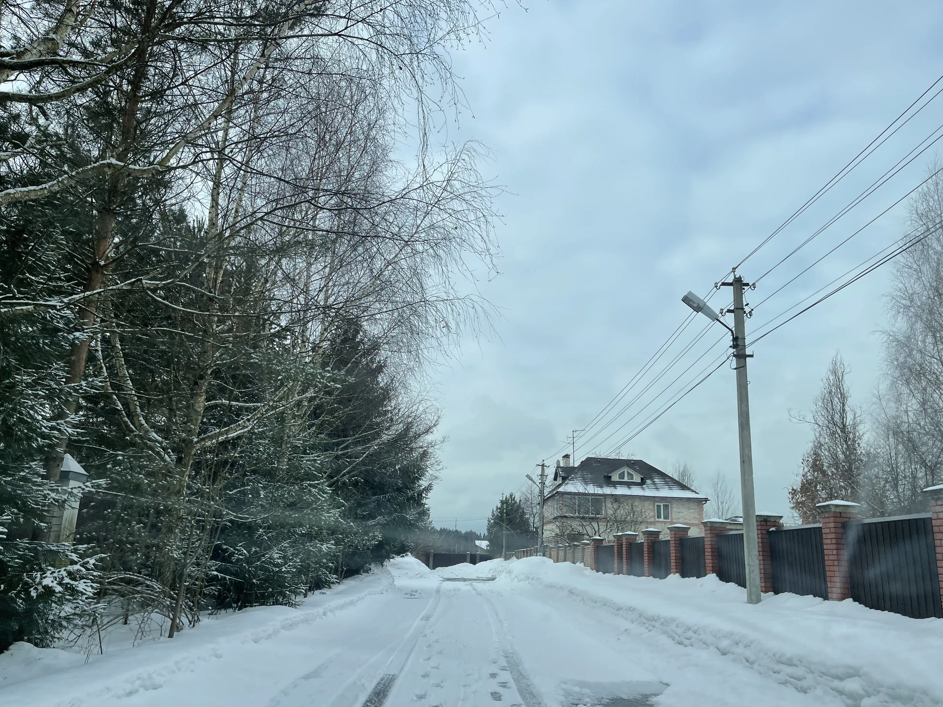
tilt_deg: +15.2
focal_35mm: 27
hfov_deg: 65.3
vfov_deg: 51.4
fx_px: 736
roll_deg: -2.0
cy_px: 348
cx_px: 484
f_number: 1.6
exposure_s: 1/4049
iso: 32
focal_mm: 5.1
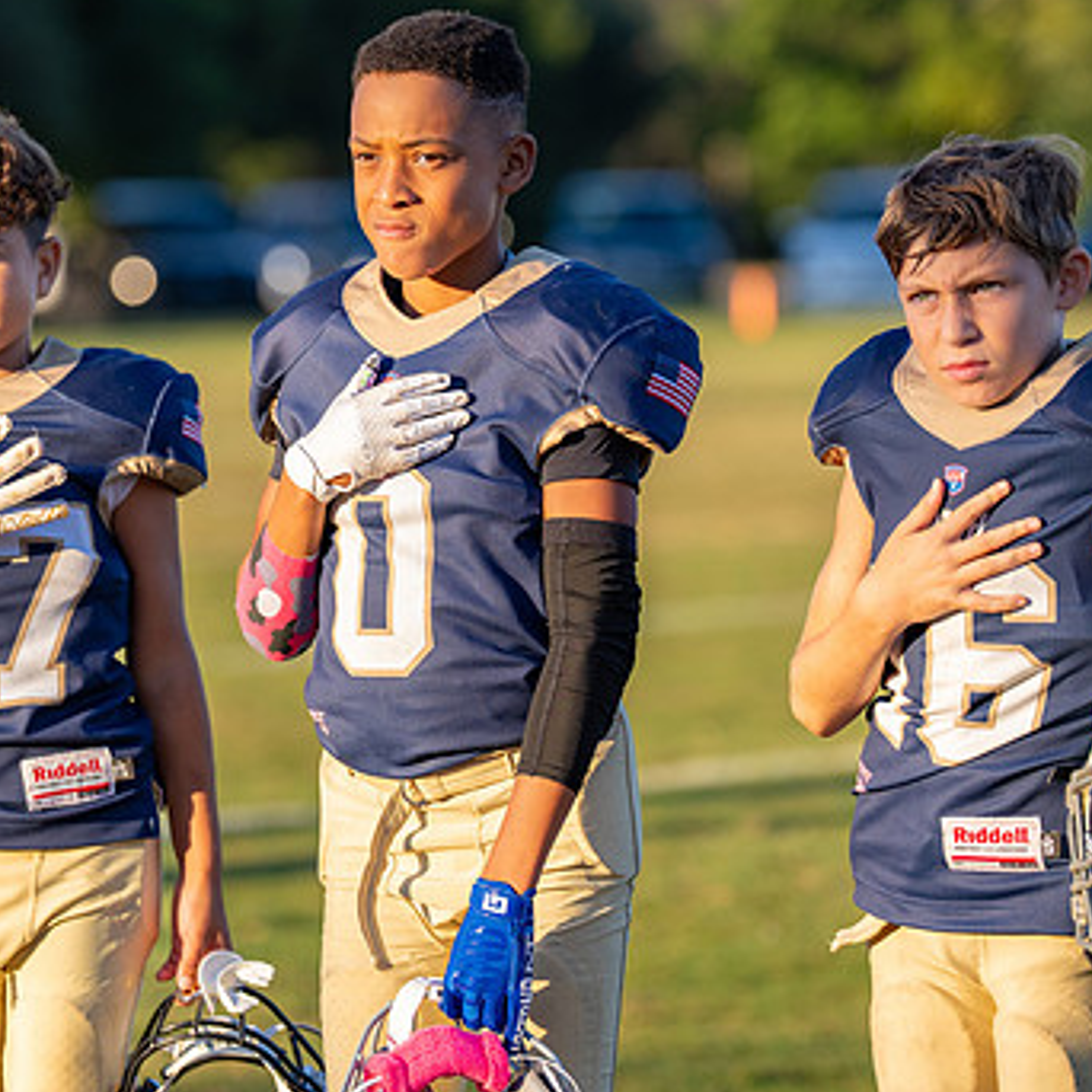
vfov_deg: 8.1
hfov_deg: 8.1
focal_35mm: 216
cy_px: 446
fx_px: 7709
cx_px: 467
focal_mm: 135
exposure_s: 1/1250
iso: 250
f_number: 2.8
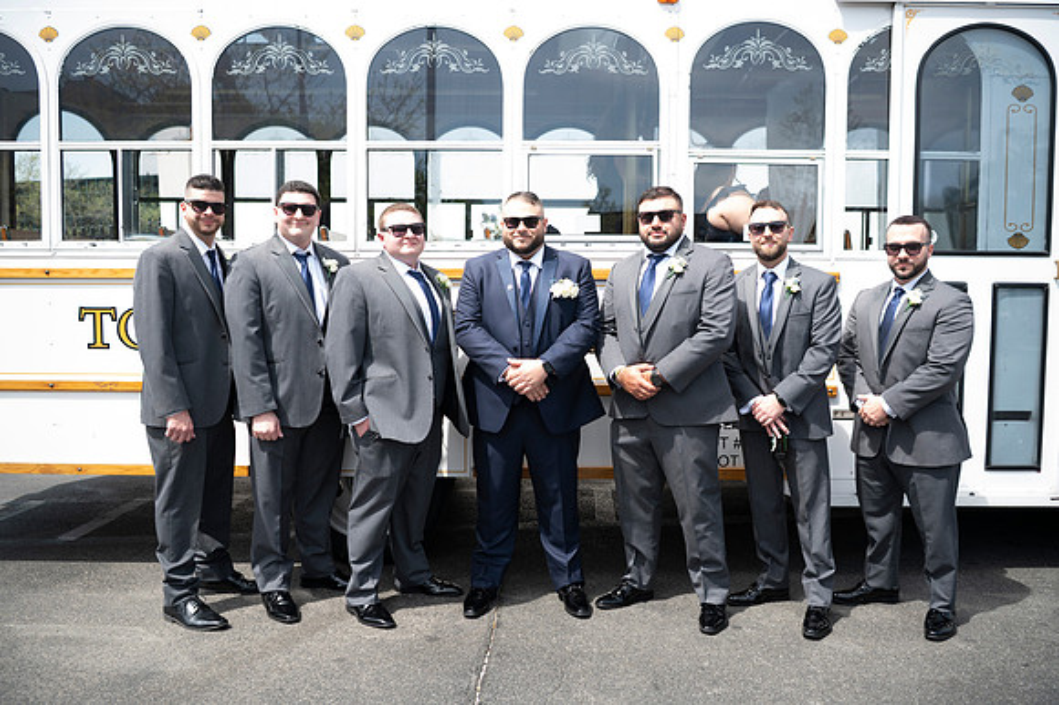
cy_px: 352
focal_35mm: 30
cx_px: 530
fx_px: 882
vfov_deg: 43.6
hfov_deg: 62.0
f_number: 2.8
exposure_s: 1/400
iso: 50
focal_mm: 30
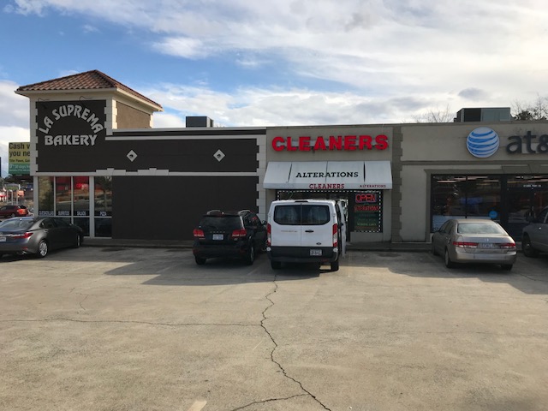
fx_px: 443
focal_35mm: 28
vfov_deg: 49.7
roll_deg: -0.6
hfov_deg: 63.4
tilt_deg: +0.3
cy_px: 206
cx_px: 274
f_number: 1.8
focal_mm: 3.99
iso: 20
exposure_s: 1/2519
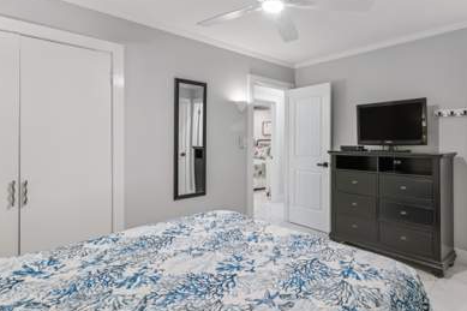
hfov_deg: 80.2
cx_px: 281
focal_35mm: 21
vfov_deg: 59.4
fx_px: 272
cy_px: 145
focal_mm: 17
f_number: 8
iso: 250
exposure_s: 1/13
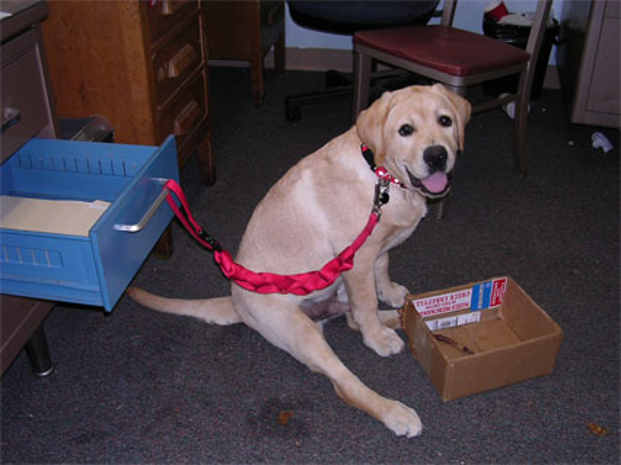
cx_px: 310
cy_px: 232
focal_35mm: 38
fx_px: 681
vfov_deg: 37.7
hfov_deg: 49.0
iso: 100
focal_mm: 5.8
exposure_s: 1/60.1
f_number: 2.8
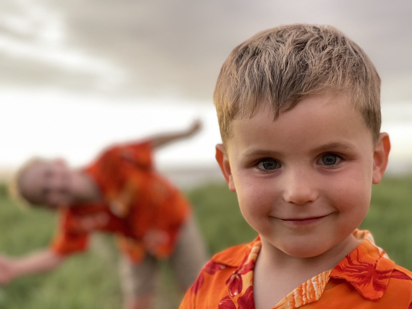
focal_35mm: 64
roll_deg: +0.5
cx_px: 206
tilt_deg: -0.2
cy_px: 154
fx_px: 762
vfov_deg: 22.9
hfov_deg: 30.3
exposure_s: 1/40
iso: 160
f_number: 2.2
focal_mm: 7.5
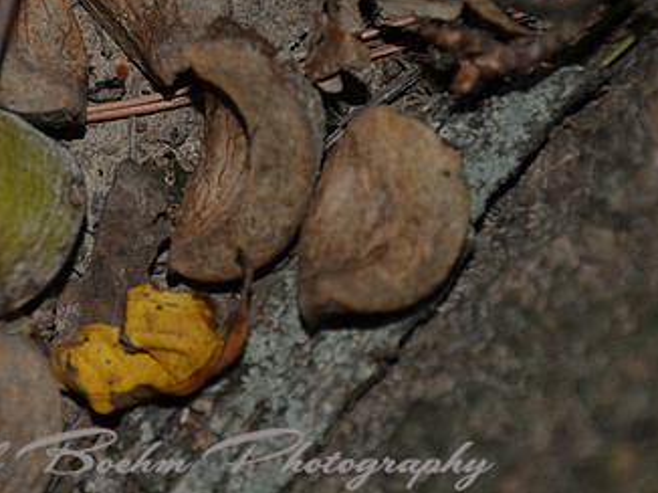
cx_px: 163
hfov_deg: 9.1
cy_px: 204
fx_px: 4138
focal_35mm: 218
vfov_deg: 6.8
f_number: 5.6
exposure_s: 1/30
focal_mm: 85
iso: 200
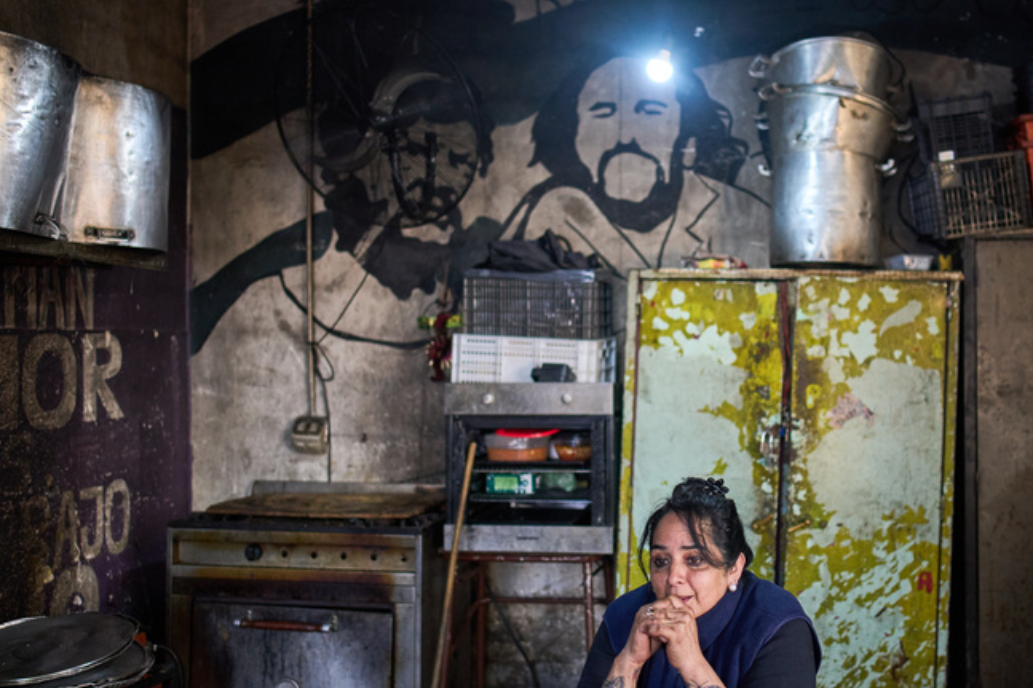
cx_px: 690
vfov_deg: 35.0
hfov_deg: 49.8
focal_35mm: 38
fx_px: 1090
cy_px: 319
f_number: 1.4
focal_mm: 24
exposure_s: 1/250
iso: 800
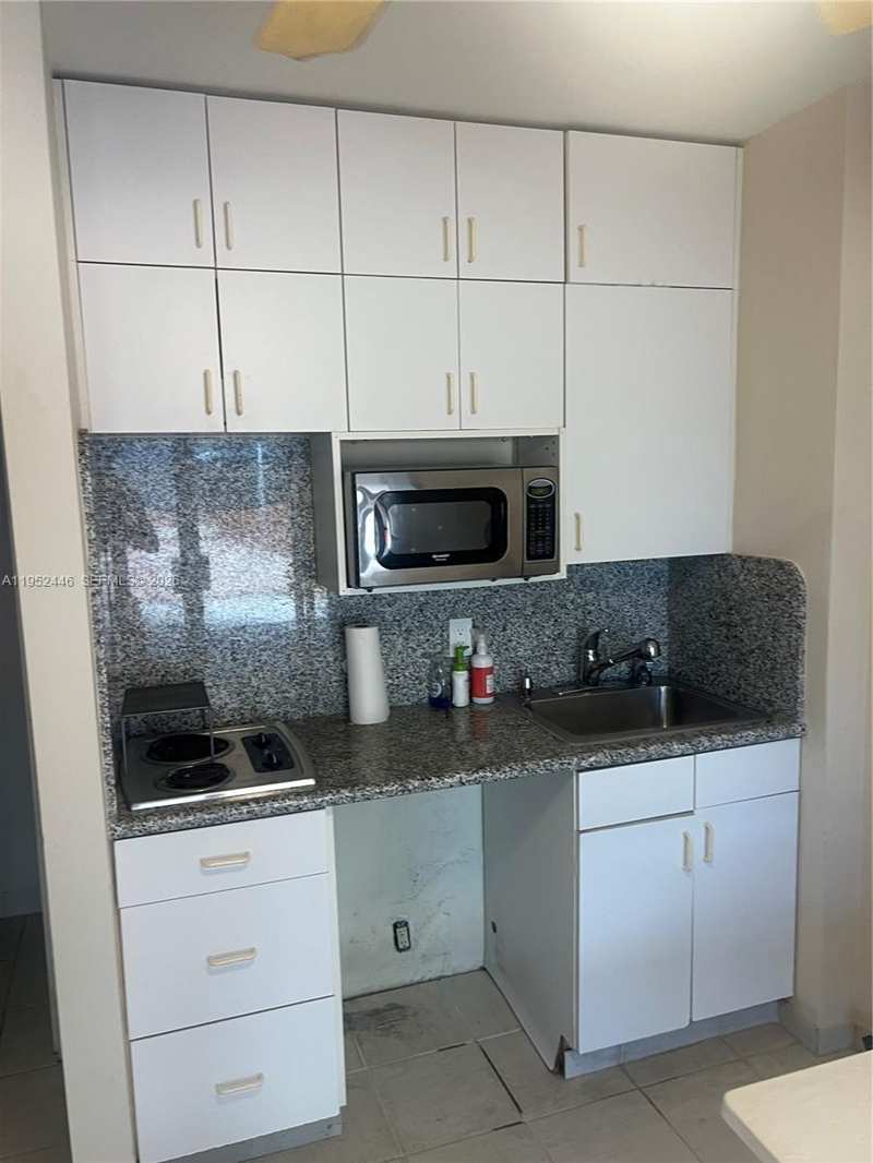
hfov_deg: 53.1
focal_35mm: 26
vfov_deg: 67.3
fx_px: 874
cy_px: 582
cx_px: 436
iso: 100
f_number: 1.5
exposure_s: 1/60
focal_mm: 5.7
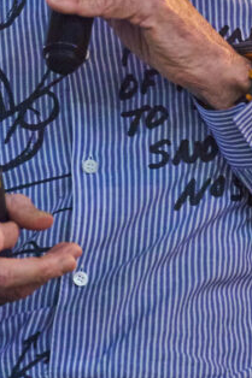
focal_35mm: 661
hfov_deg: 2.1
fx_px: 6948
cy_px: 73
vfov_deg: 3.1
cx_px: 140
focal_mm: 180
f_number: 3.5
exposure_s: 1/100
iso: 4000
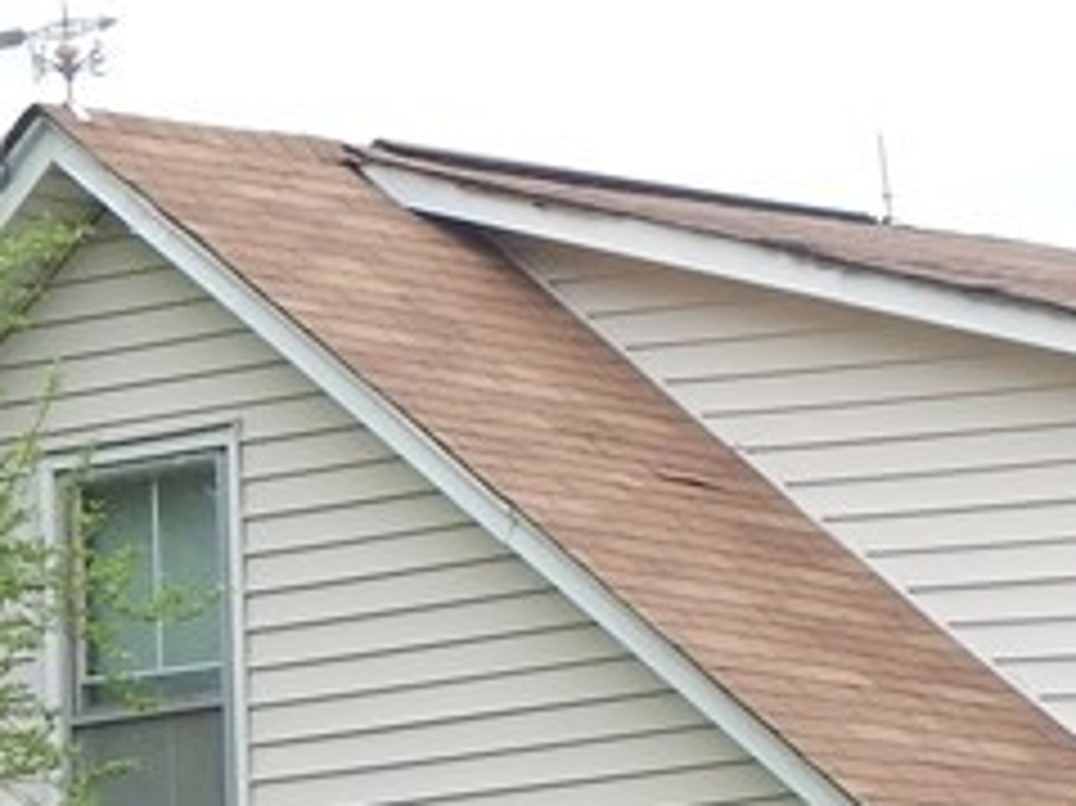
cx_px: 1423
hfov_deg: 6.6
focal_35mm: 296
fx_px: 9196
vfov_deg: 5.0
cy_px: 1180
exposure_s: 1/250
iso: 125
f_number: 4.1
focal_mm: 12.3
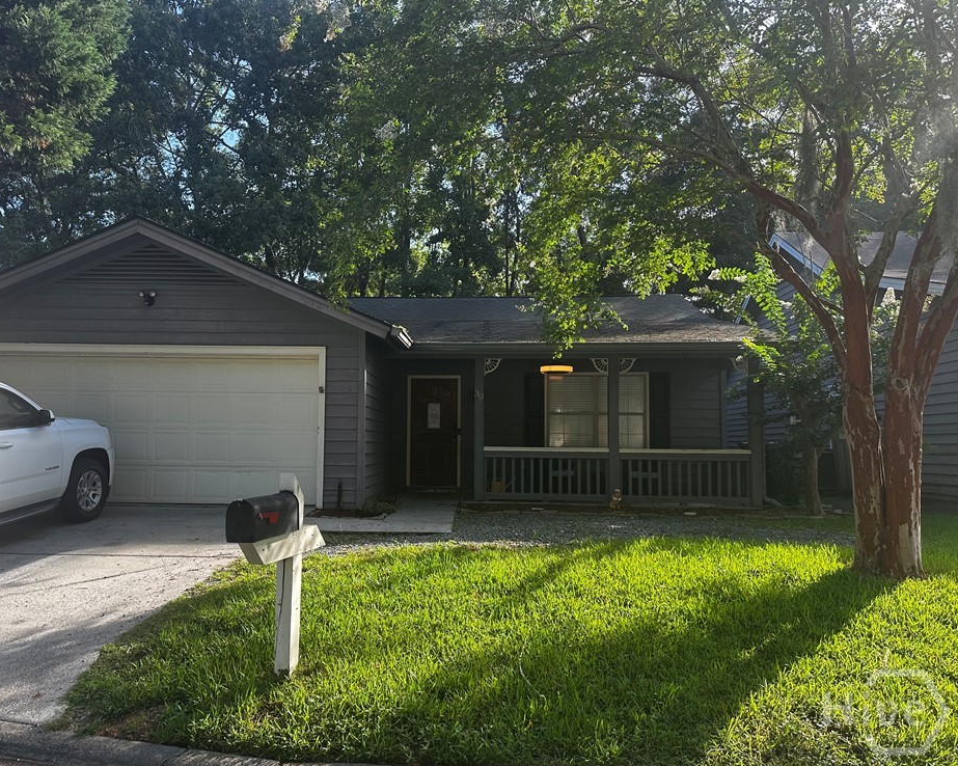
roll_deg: -1.0
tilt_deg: +3.3
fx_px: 737
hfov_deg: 65.9
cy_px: 393
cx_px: 434
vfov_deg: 54.9
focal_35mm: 26
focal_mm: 6.86
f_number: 1.78
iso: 80
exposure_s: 1/541
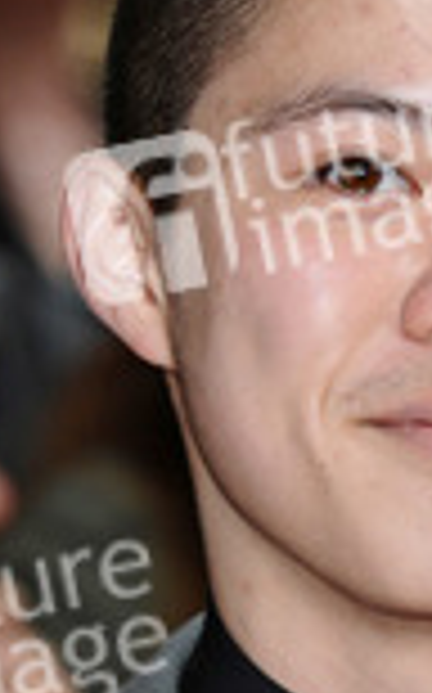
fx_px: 8379
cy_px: 423
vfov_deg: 4.7
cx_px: 430
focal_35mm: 444
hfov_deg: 3.0
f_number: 4.5
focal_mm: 112
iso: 320
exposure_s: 1/200
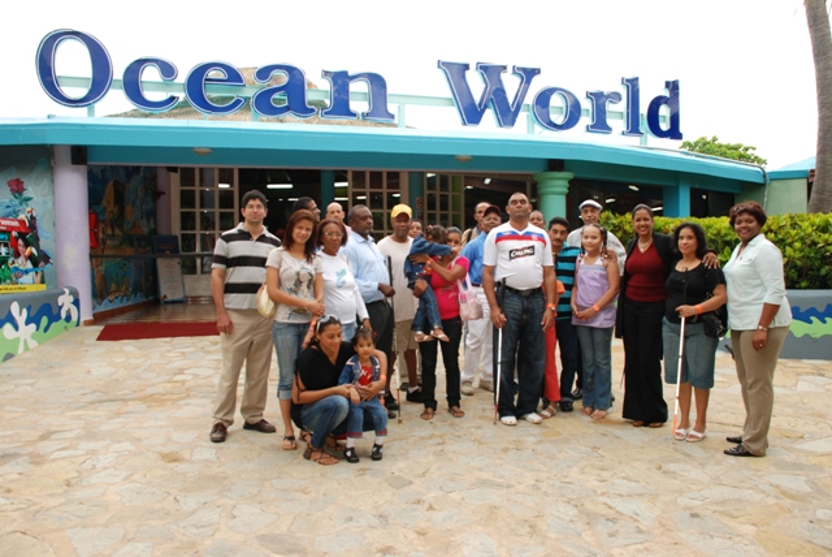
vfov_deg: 43.7
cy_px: 278
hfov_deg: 61.9
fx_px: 694
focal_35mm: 30
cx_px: 416
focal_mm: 20
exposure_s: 1/200
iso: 400
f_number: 6.3
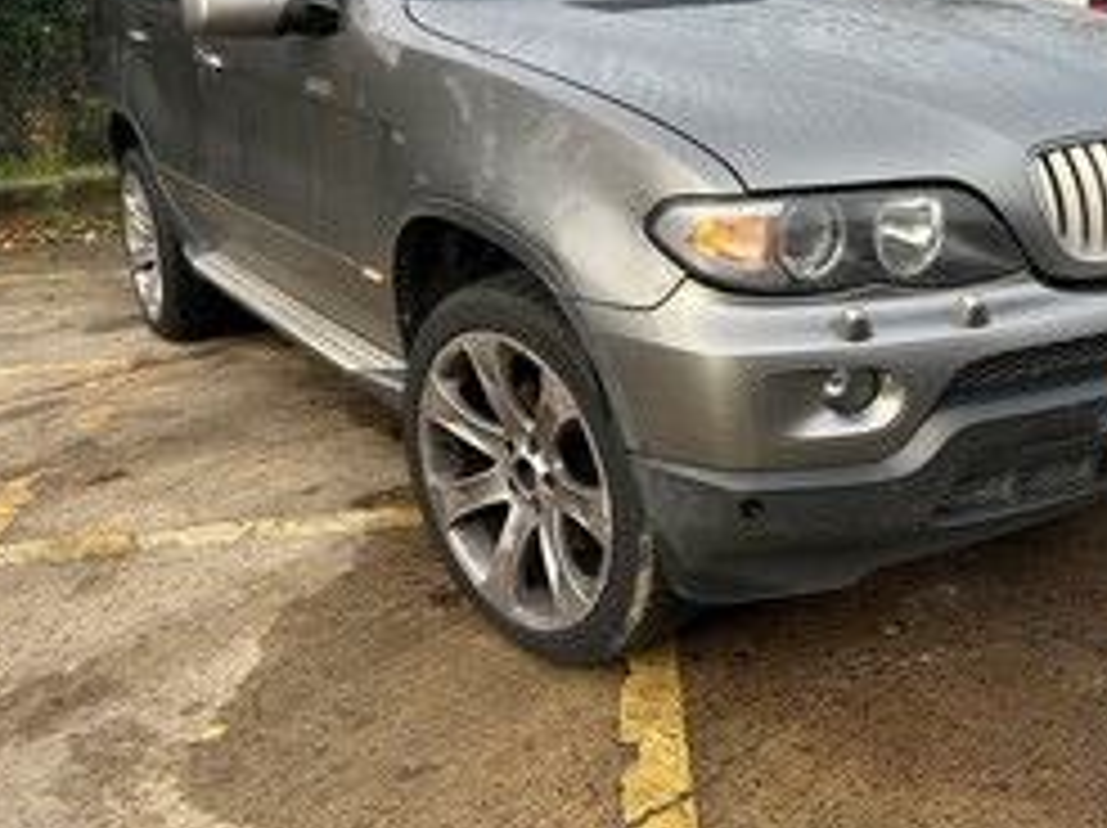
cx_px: 729
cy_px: 302
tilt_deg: -13.1
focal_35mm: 37
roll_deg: +3.3
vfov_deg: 38.3
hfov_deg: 49.4
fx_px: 1182
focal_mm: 5.7
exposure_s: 1/705
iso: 50
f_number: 1.5
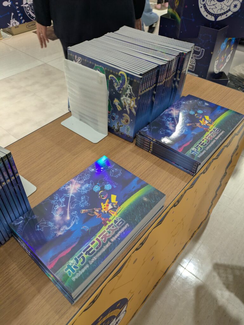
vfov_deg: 69.4
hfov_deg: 54.9
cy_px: 162
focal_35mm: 25
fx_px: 235
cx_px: 122
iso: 173
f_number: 1.89
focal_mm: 5.43
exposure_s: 1/100
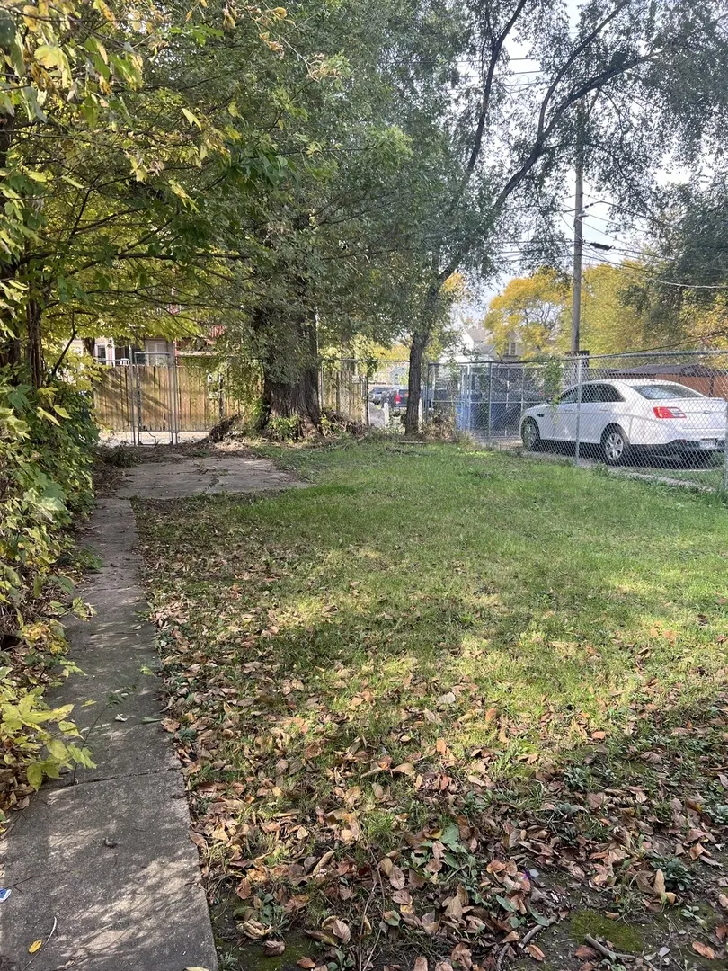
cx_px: 364
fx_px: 729
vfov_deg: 67.3
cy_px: 486
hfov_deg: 53.1
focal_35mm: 26
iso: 50
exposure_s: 1/471
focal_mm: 5.7
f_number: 1.5
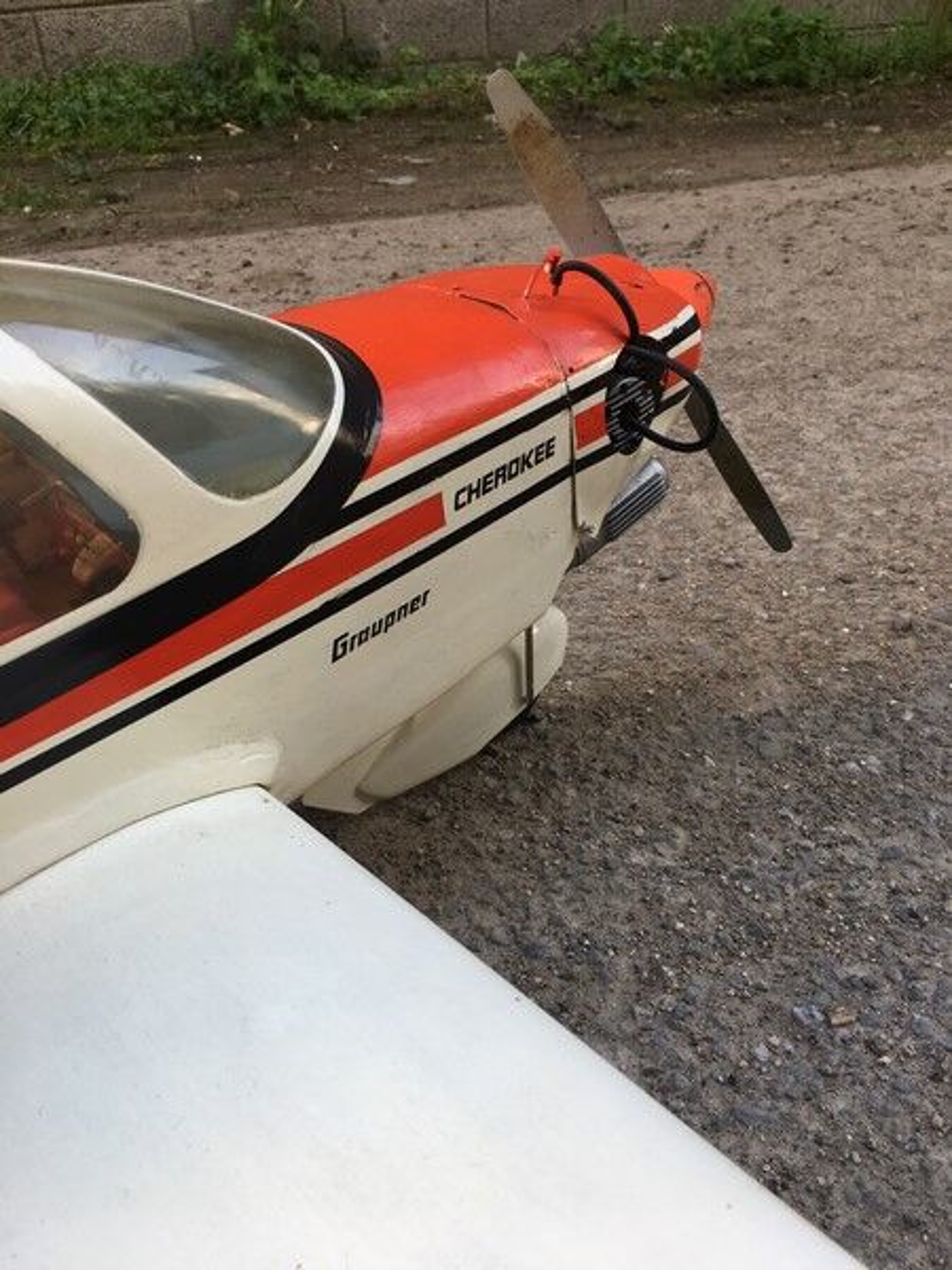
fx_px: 1063
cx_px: 476
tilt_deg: -32.1
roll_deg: +5.0
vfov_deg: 61.7
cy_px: 635
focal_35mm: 29
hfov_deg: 48.2
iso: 25
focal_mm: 4.15
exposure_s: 1/100
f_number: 2.2
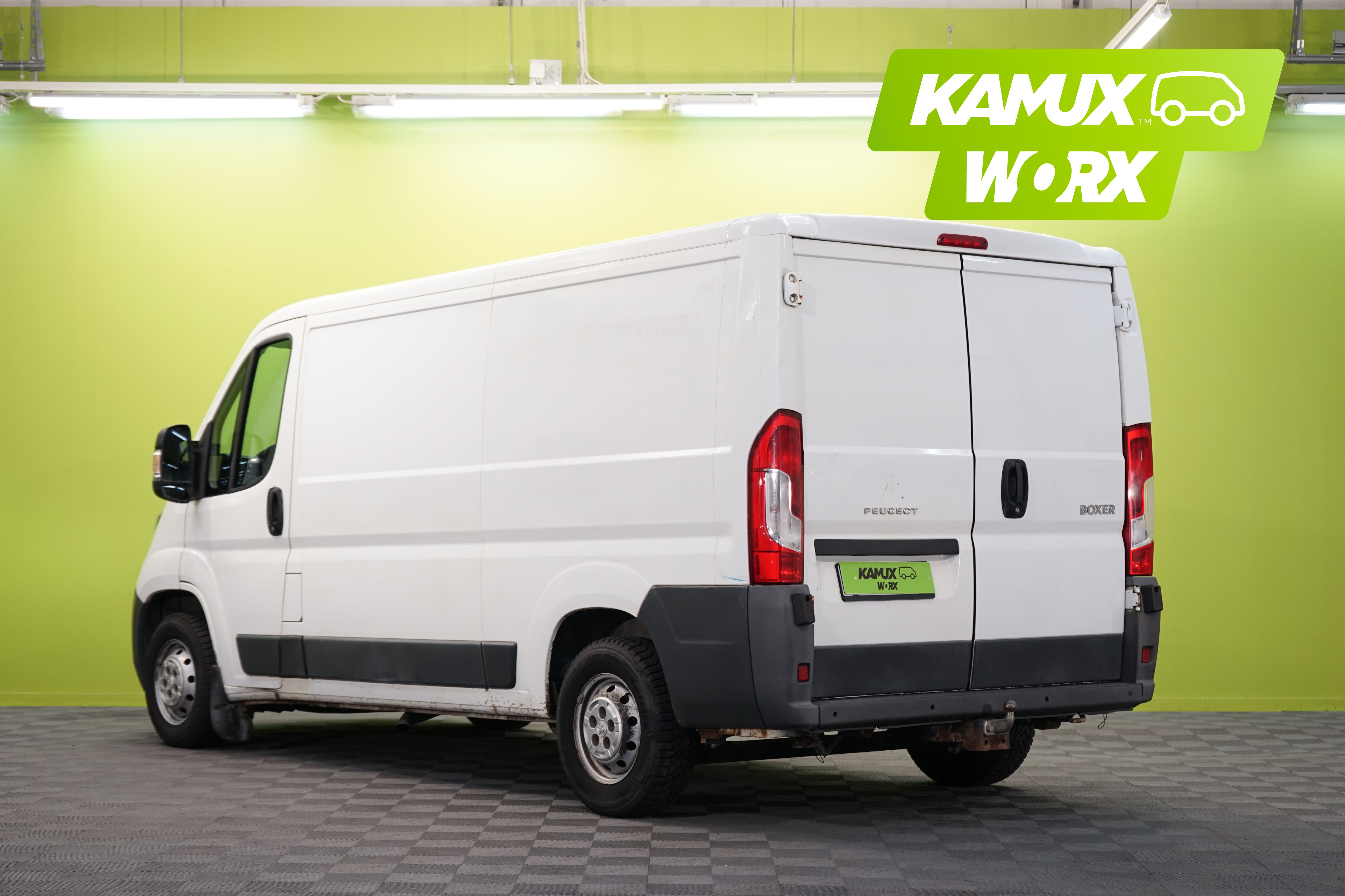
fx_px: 2354
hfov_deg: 31.9
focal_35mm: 63
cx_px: 672
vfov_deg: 21.6
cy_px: 448
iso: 500
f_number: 5.6
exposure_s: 1/40
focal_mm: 63
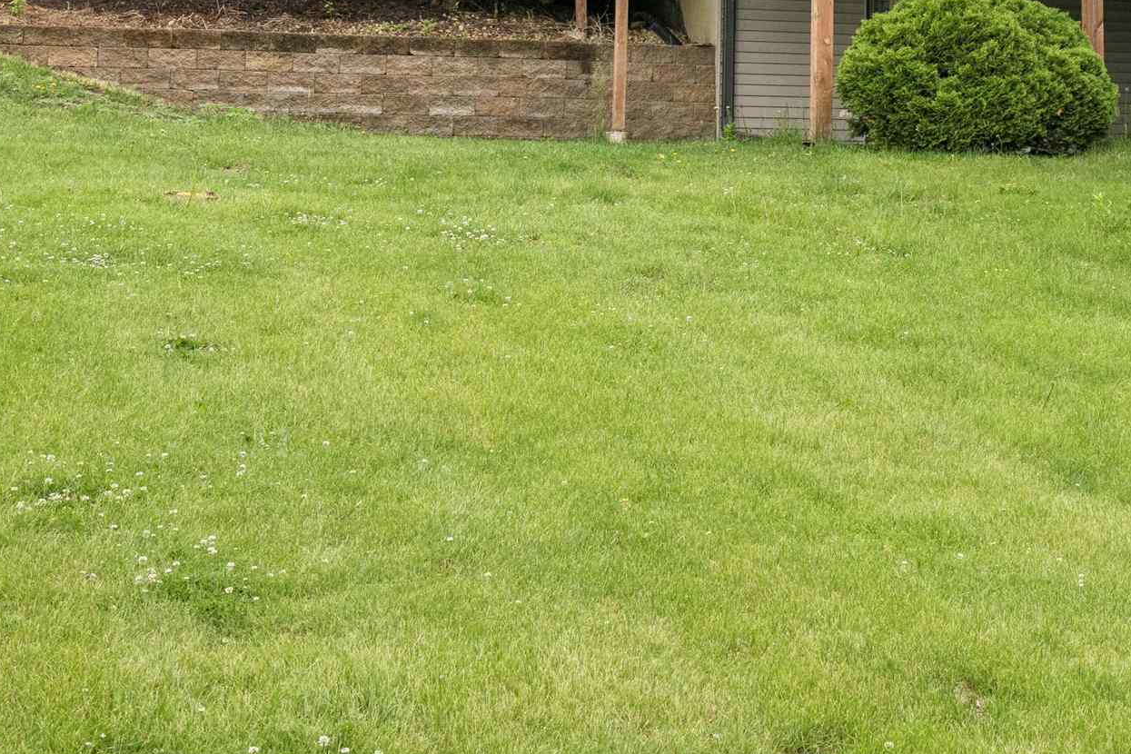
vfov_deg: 17.5
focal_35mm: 74
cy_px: -168
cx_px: 1049
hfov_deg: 26.3
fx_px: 2325
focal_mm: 30
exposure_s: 1/640
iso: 800
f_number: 10
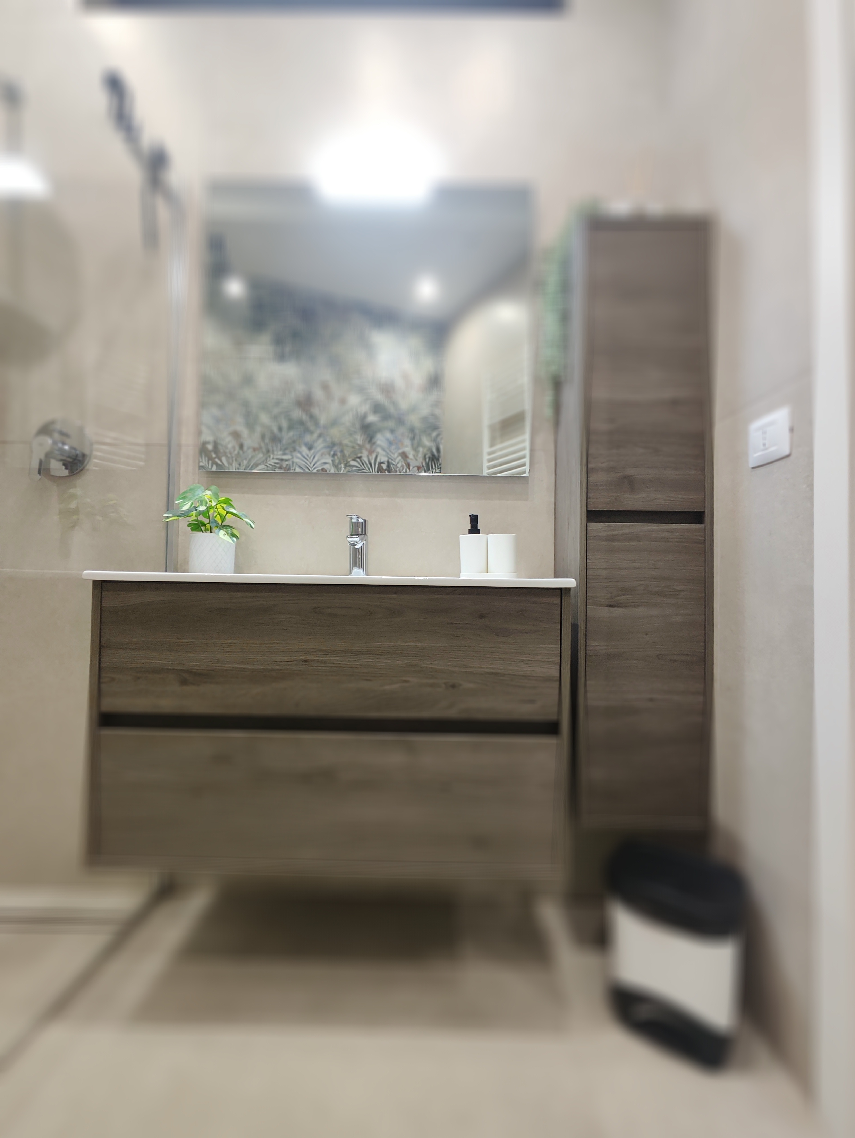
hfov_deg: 78.2
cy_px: 569
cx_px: 428
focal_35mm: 16
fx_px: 526
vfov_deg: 94.5
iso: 228
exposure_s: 1/50
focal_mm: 1.65
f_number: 2.2
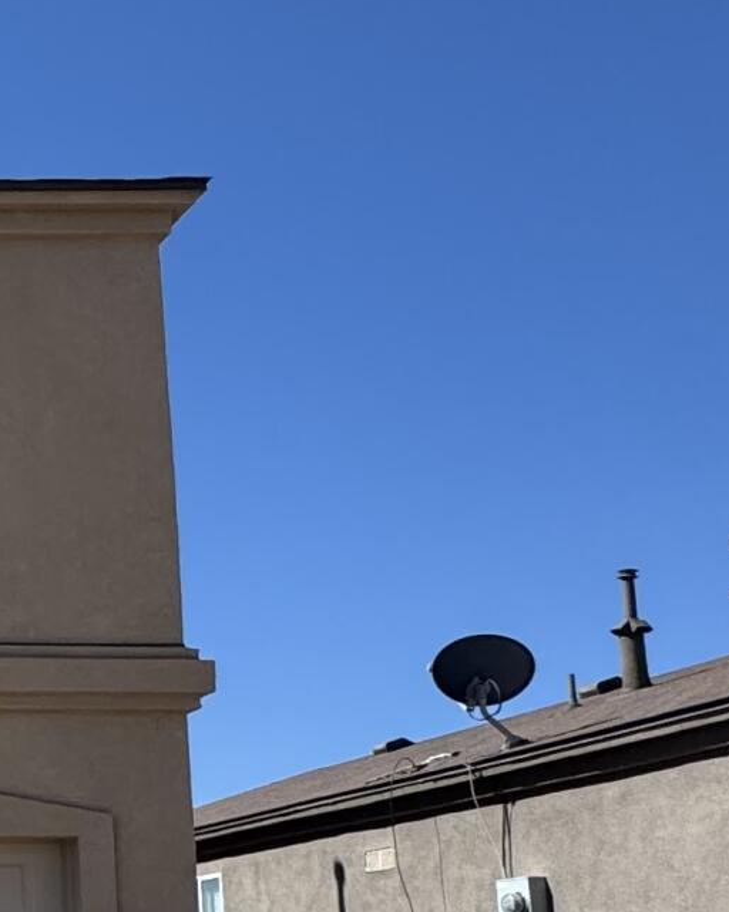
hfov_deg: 17.8
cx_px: -668
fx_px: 1728
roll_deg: -1.9
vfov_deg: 28.7
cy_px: 771
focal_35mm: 64
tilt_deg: +6.6
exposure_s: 1/1672
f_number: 2.2
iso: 50
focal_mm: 2.22
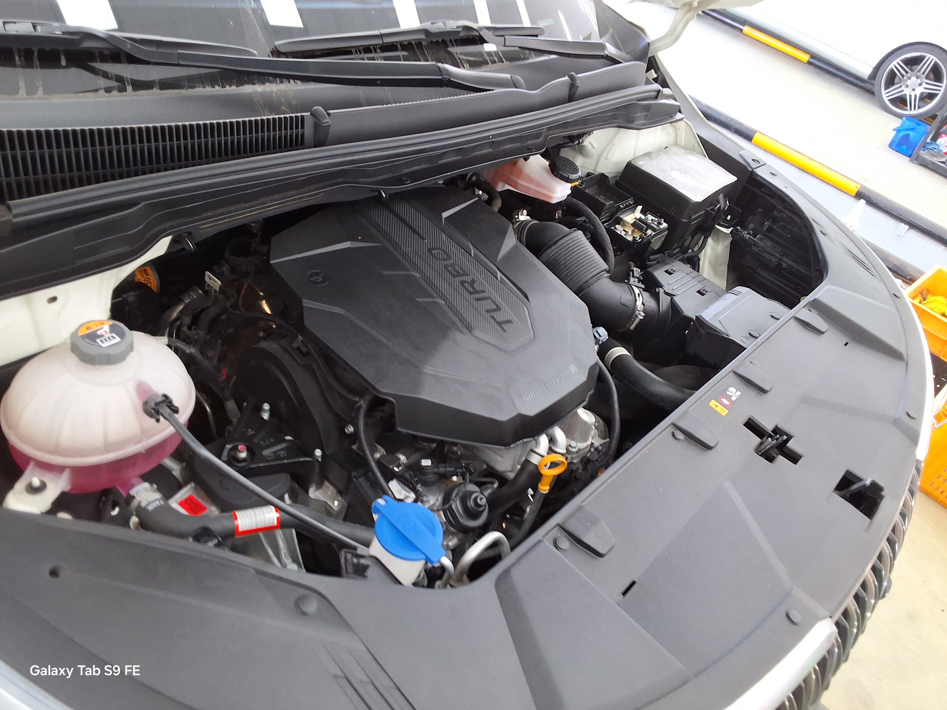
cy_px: 355
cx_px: 474
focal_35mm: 28
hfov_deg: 63.4
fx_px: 766
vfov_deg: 49.7
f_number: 1.9
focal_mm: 2.91
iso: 64
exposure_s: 1/40
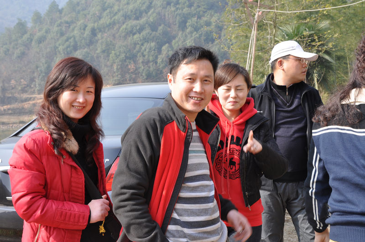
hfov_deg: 37.9
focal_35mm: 52
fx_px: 532
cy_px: 121
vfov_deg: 25.7
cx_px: 182
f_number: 10
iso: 200
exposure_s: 1/100
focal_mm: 35
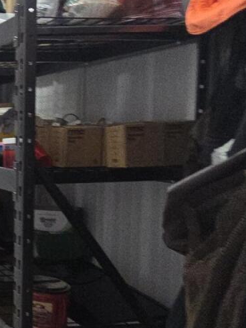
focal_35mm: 53
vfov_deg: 36.1
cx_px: -186
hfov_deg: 20.4
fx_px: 502
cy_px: 183
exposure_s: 1/60
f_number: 2.2
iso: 125
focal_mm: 2.2
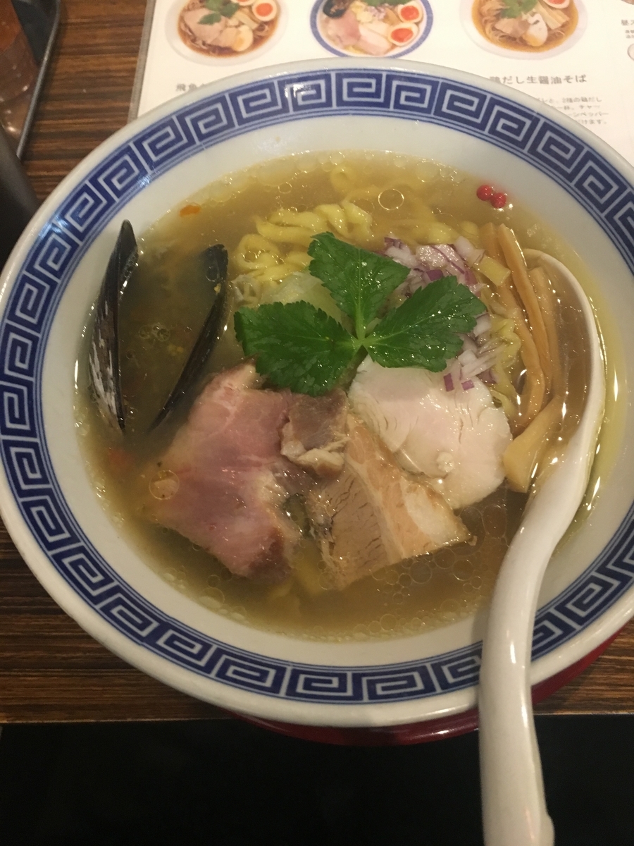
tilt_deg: -65.4
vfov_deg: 61.7
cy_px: 423
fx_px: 708
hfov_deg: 48.2
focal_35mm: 29
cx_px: 317
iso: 200
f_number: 2.2
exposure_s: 1/24
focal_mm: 4.15
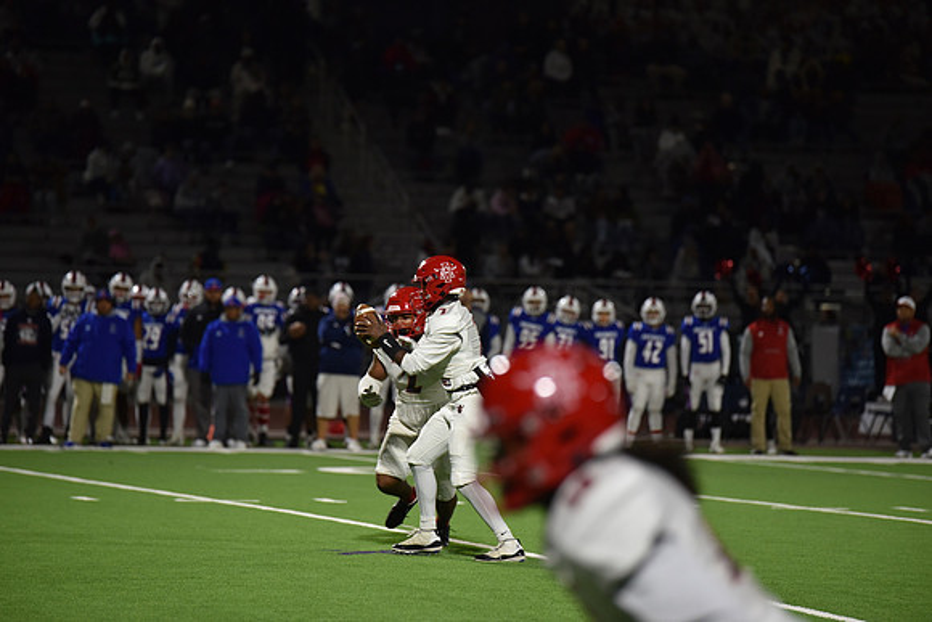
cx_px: 466
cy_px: 311
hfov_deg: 10.3
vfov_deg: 6.9
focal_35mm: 200
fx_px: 5179
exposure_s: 1/500
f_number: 2.8
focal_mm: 200
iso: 1800
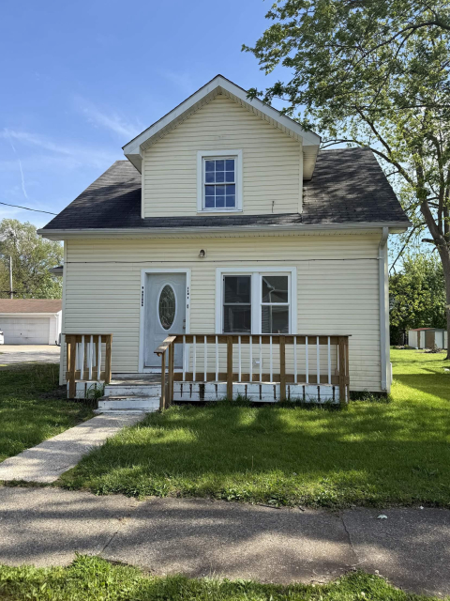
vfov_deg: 69.4
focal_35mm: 25
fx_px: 433
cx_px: 226
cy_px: 298
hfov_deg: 54.9
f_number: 1.78
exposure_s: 1/2445
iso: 80
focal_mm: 6.76
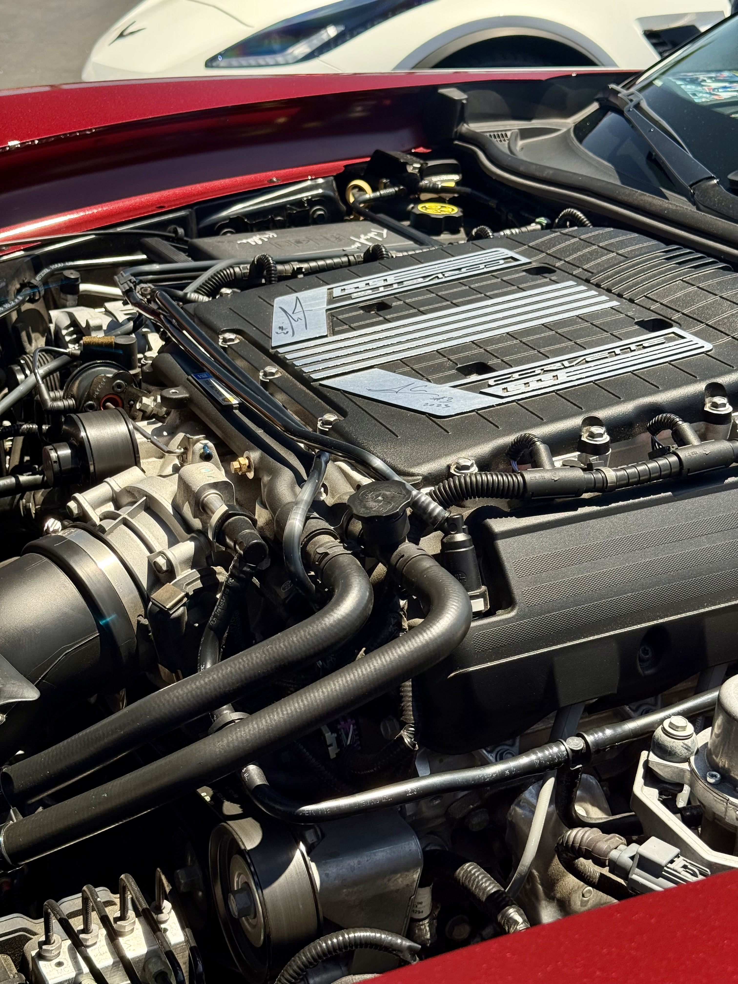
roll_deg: -0.3
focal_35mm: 48
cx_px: 369
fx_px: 1364
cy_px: 492
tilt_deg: -21.9
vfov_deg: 39.7
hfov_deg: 30.3
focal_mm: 6.76
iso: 64
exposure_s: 1/1041
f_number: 1.78
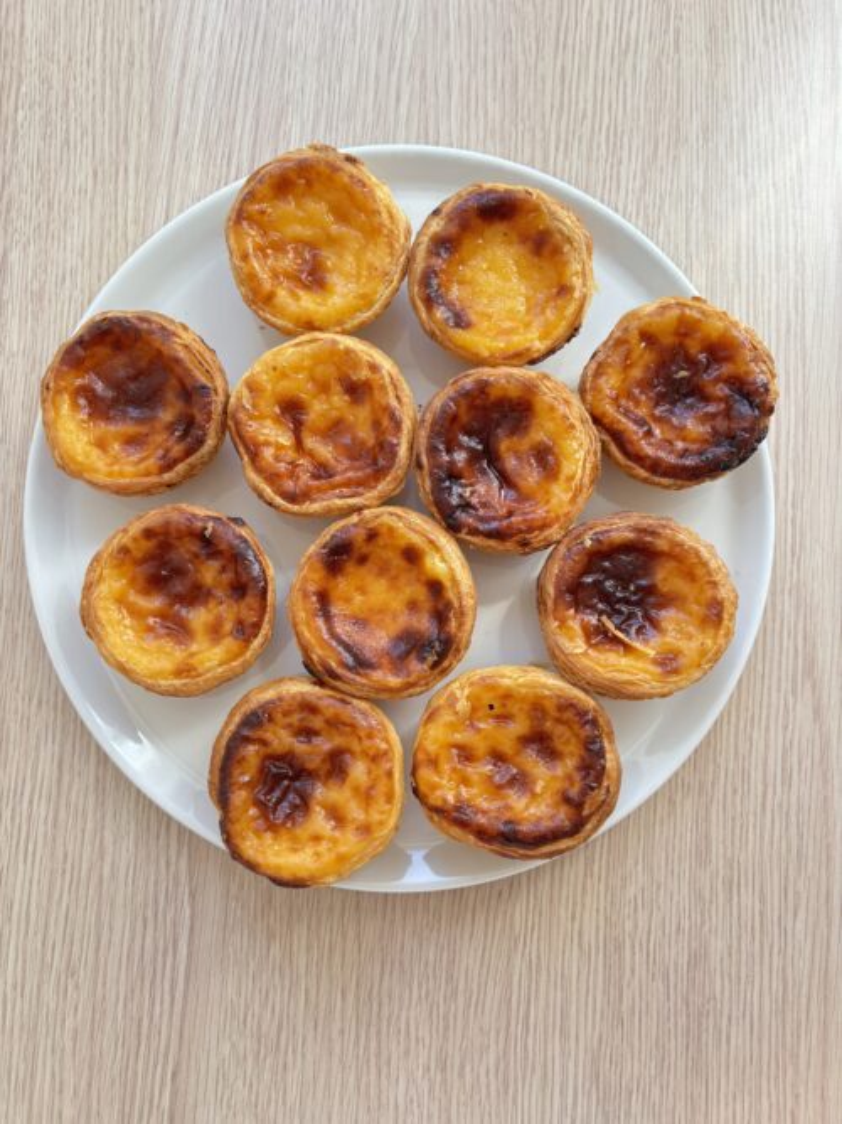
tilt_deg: -85.0
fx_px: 844
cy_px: 562
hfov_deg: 53.0
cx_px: 421
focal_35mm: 26
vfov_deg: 67.3
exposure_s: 1/121
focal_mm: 5.96
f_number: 1.6
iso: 50
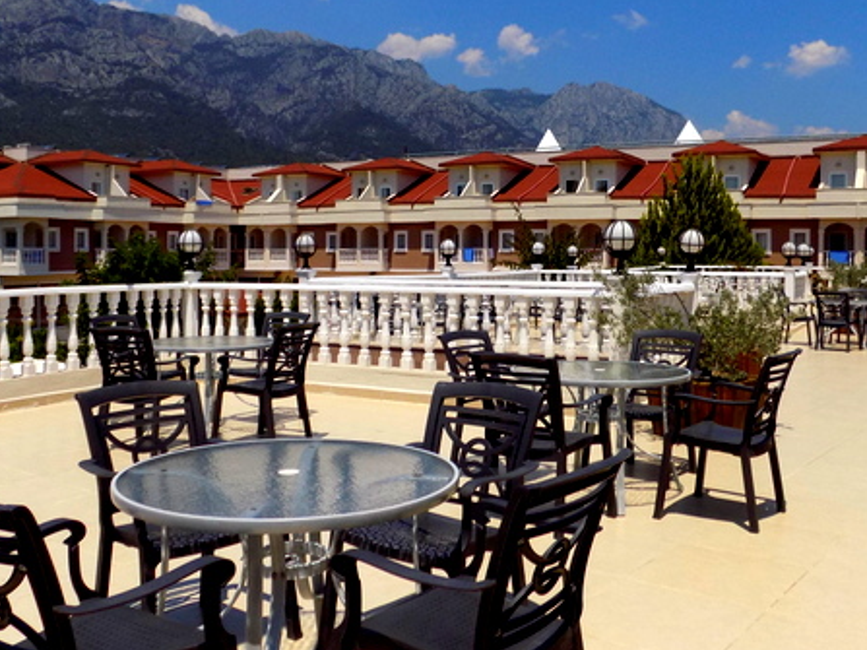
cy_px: 267
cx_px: 436
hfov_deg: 51.4
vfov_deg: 39.5
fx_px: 901
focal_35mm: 36
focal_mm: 4
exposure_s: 1/250
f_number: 9.9
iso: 80
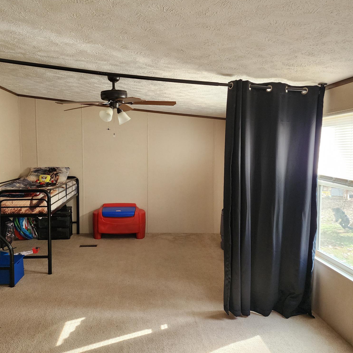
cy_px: 172
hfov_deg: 56.7
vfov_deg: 57.3
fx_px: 323
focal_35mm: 28
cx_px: 137
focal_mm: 6.4
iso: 320
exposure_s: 1/100
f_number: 1.8
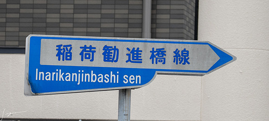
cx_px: 99
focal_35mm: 295
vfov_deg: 3.4
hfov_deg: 7.6
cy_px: 66
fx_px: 2014
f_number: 4
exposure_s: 1/400
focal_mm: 70
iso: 180
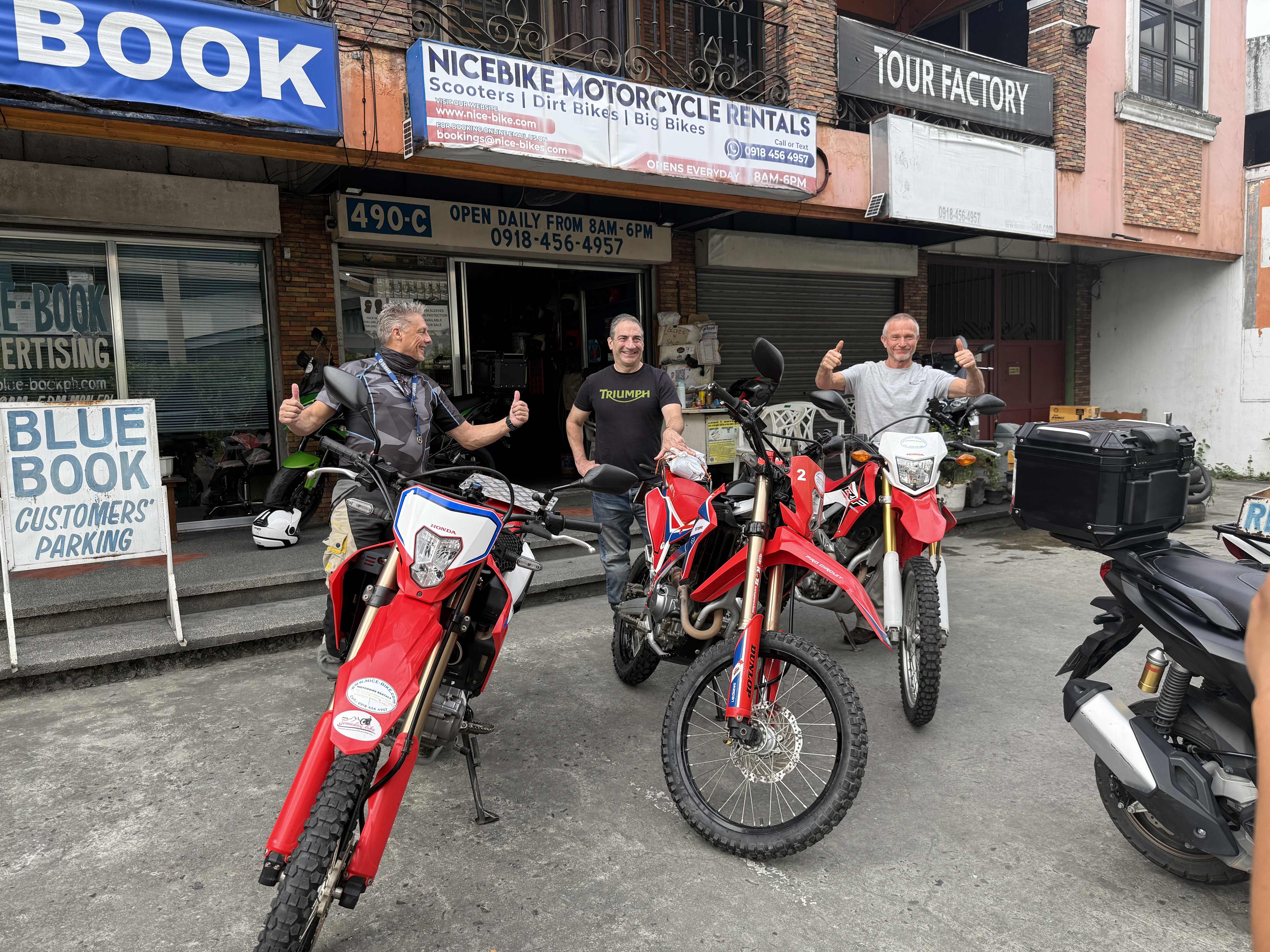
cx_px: 635
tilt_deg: -3.2
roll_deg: +0.6
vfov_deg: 56.8
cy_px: 476
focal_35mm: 24
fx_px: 881
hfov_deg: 71.6
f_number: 1.78
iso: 100
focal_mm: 6.76
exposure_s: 1/551
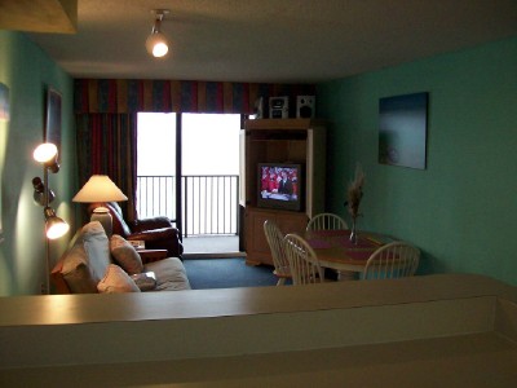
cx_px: 258
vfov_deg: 39.7
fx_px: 538
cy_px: 194
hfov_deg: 51.4
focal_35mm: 36
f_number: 2.7
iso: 200
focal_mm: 6
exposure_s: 1/64
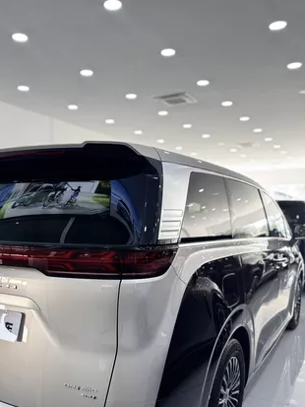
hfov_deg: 45.1
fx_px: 364
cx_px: 114
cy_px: 259
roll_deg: -0.5
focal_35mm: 31
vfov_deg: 57.5
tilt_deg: -7.0
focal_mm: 6.76
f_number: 1.78
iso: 80
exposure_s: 1/100
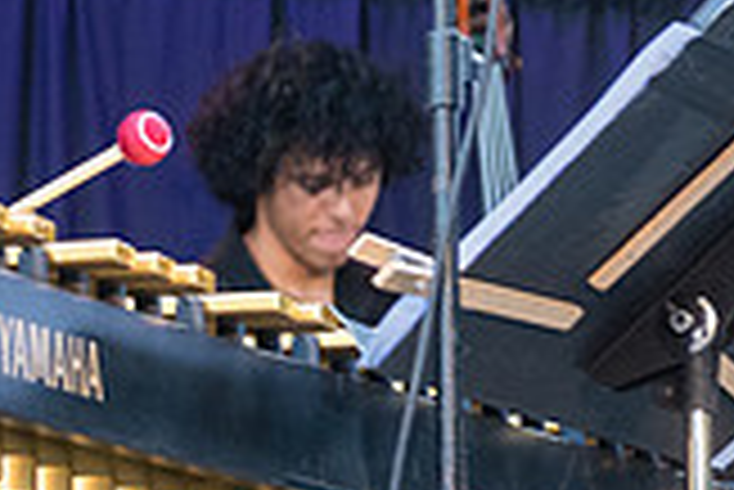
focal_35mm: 251
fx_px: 5122
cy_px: -186
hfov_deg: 8.1
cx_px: -291
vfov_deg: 5.4
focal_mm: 62
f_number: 4
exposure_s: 1/800
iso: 2500
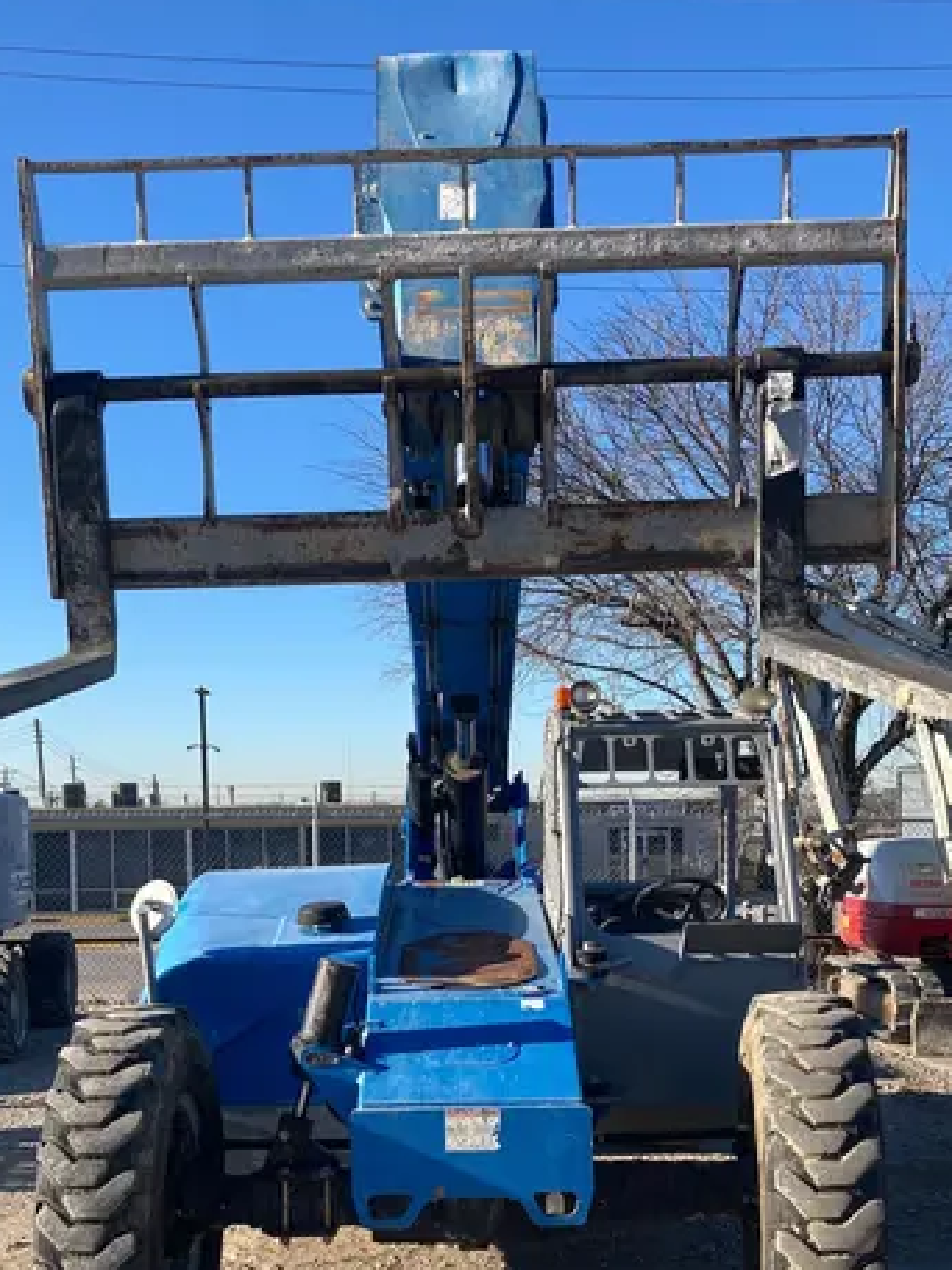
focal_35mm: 45
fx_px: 1650
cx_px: 462
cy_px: 870
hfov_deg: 32.2
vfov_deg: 41.4
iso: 20
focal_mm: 3.99
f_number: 1.8
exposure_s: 1/1185
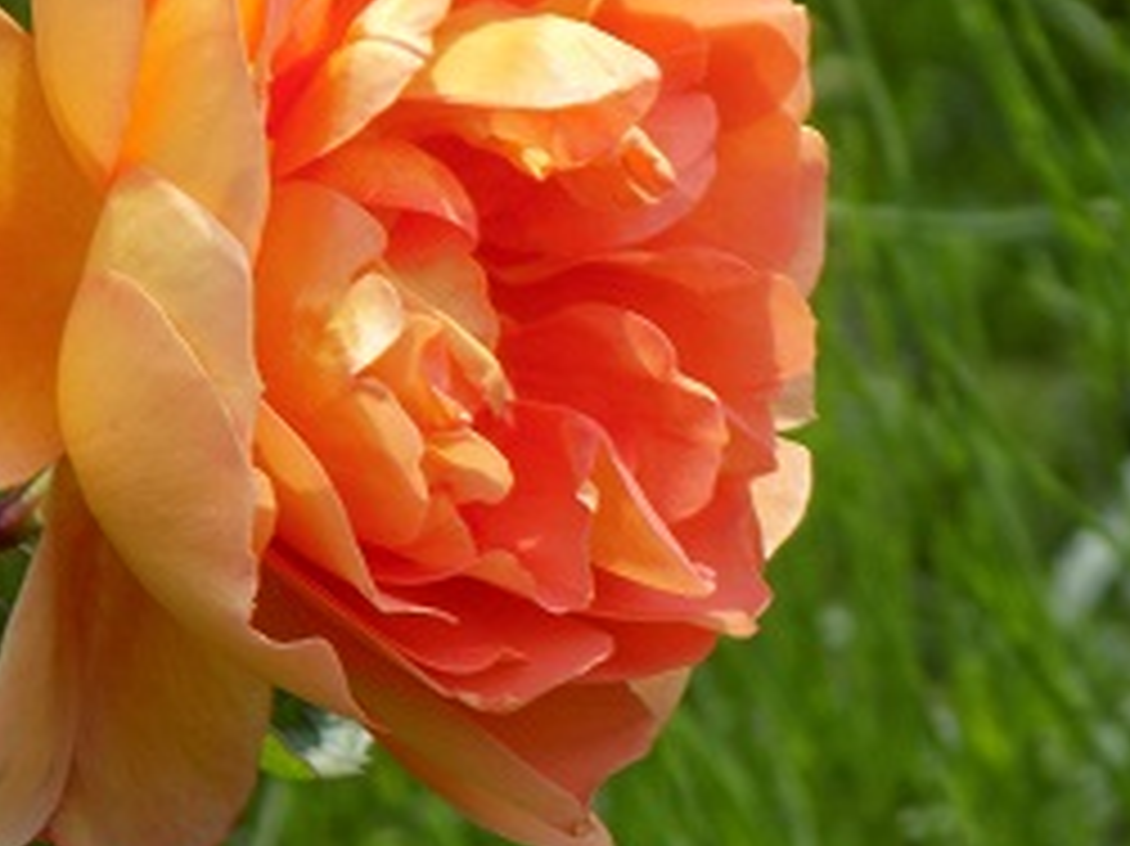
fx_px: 30475
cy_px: 338
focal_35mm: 934
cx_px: 752
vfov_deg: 1.6
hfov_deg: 2.1
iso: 80
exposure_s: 1/250
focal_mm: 87
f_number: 5.9
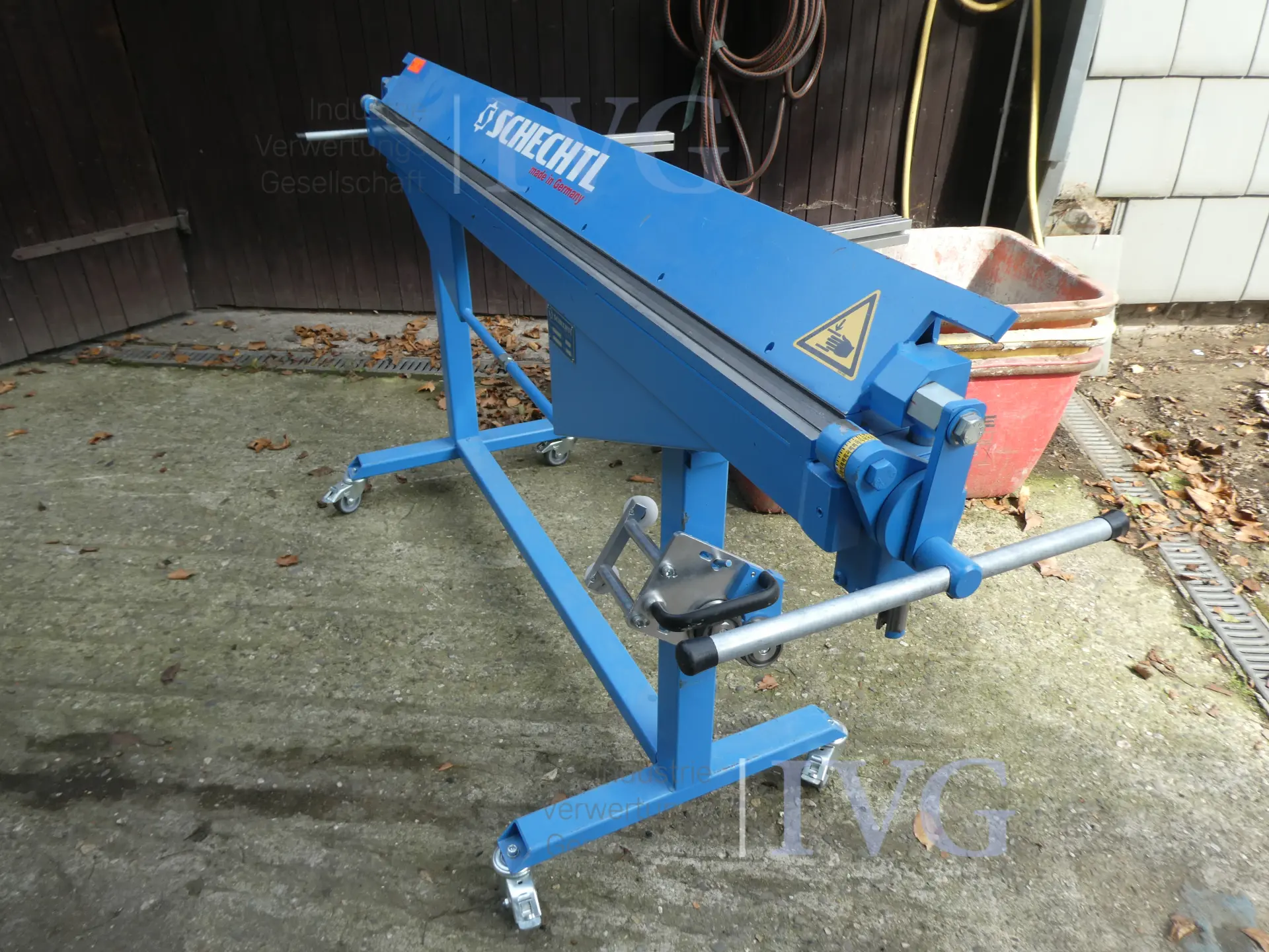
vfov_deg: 56.8
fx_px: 880
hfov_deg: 71.6
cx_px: 634
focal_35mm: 24
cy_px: 476
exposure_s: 1/160
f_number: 3.3
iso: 80
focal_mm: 4.3
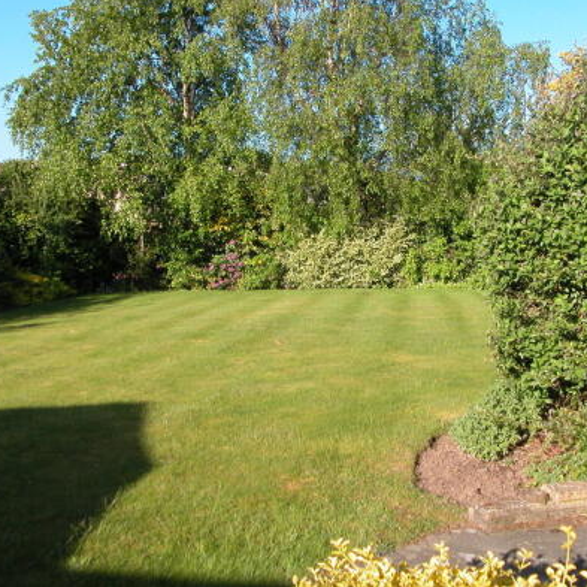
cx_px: 368
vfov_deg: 29.1
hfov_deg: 29.0
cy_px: 262
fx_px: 1132
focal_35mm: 59
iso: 100
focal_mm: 11.4
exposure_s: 1/256
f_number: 5.2
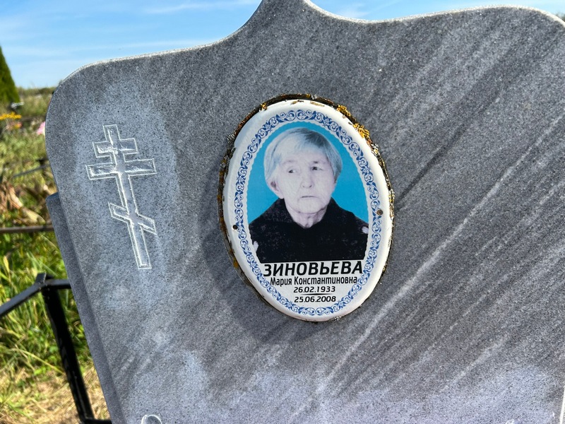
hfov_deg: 67.3
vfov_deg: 53.1
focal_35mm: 26
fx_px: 424
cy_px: 212
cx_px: 282
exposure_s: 1/2695
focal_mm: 5.7
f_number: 1.5
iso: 50
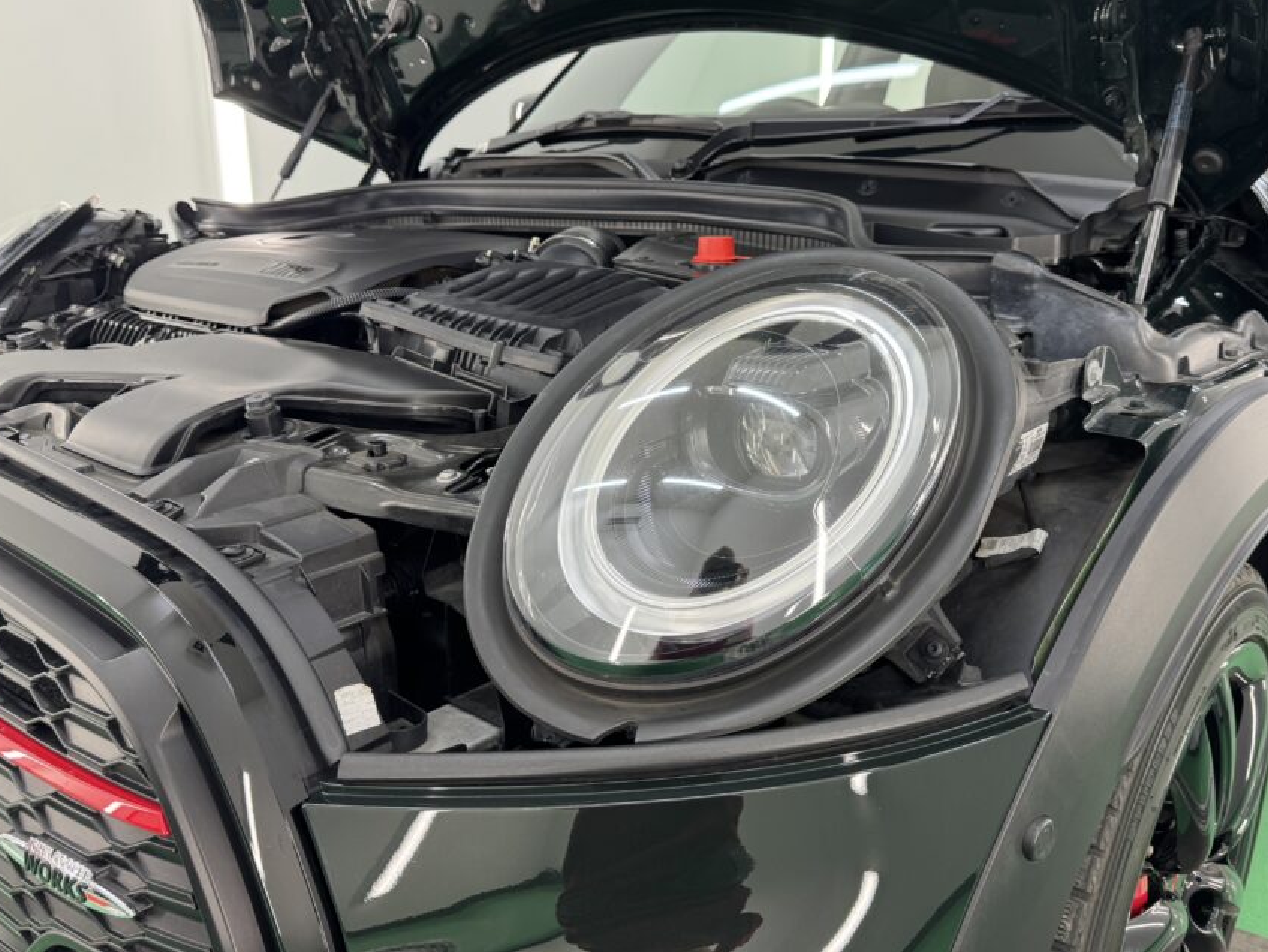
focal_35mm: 29
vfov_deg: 48.2
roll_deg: -0.1
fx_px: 1063
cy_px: 451
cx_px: 699
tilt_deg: -15.6
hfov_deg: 61.5
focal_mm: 6.76
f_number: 1.78
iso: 100
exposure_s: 1/100
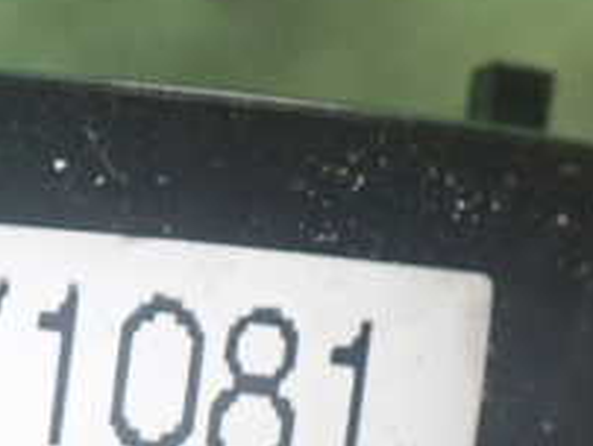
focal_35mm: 89
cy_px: 428
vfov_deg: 16.3
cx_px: -112
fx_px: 1526
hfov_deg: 20.6
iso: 800
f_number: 2.3
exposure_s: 1/100
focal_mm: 5.4
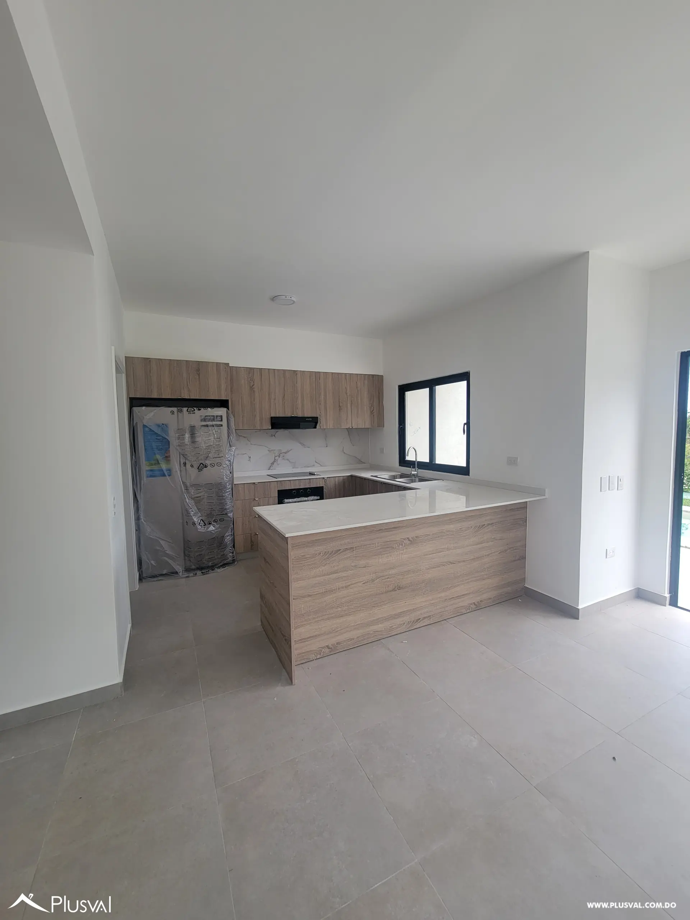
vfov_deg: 106.2
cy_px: 460
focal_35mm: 13
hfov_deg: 89.9
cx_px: 345
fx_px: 346
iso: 50
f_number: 2.2
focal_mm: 2.2
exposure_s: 1/201
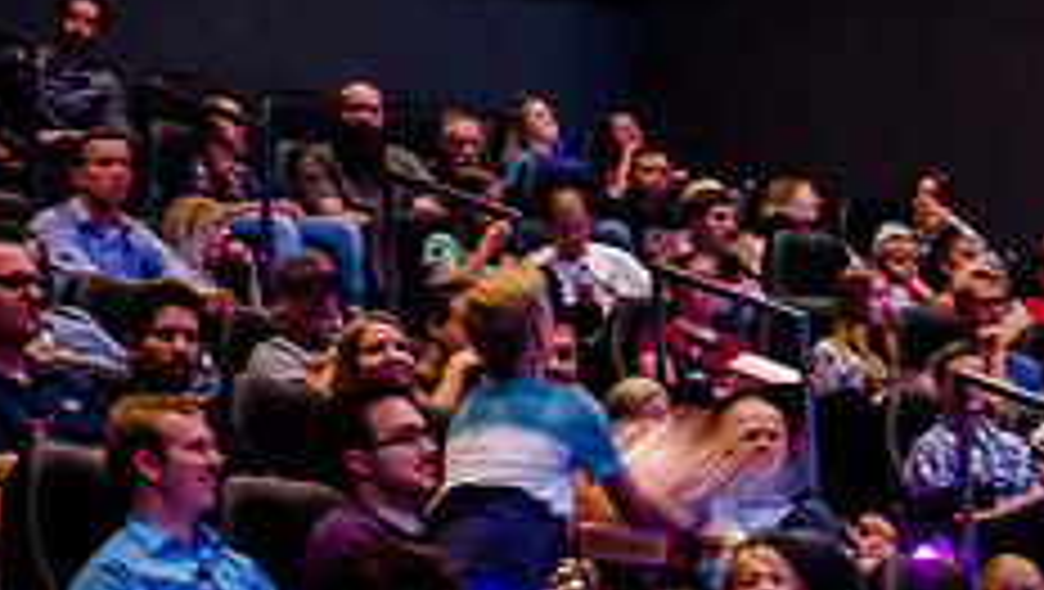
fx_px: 5071
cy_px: 419
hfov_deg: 11.7
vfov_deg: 6.6
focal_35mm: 183
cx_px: 891
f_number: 2.8
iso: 4000
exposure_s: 1/25
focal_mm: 70
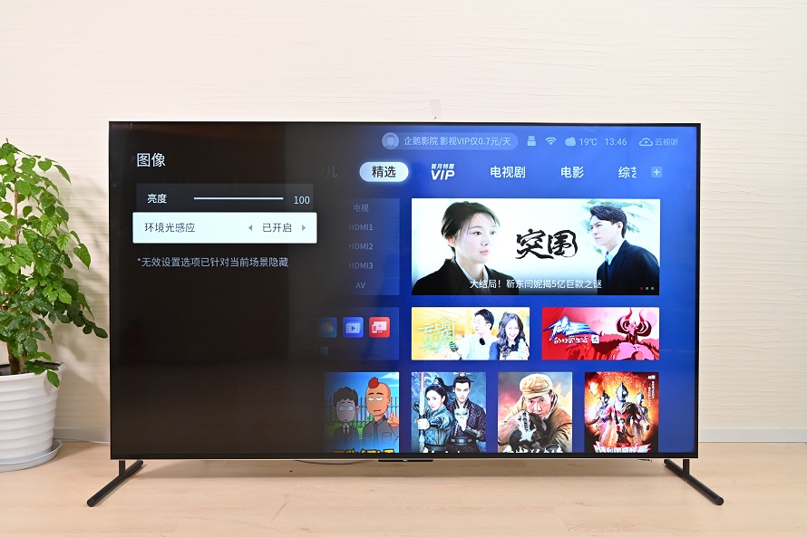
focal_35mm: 29
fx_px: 650
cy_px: 268
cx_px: 404
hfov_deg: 63.7
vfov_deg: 44.9
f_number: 5.6
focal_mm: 29
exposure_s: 1/100
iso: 1000
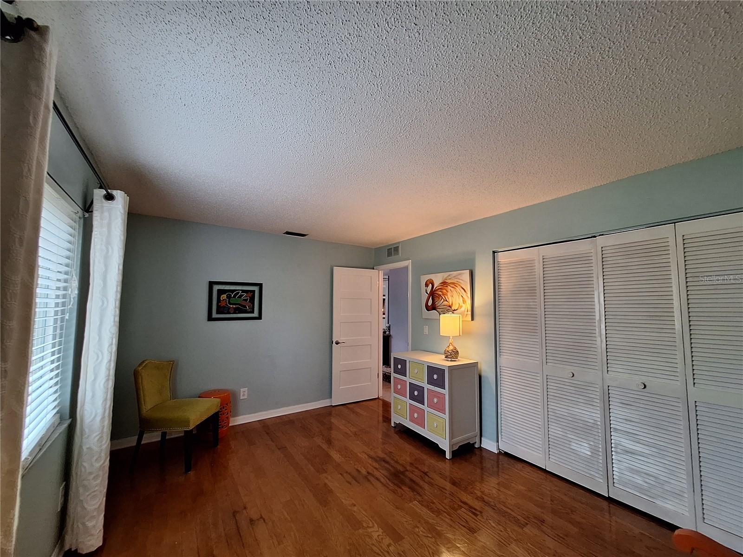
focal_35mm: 13
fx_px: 279
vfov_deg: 89.9
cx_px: 372
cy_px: 278
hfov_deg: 106.2
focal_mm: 1.74
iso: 160
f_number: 2.2
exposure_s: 1/40
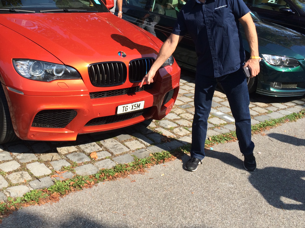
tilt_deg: -15.1
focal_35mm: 42
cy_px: 81
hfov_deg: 44.3
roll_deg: -3.0
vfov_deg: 34.1
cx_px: 106
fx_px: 370
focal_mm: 4.15
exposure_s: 1/1172
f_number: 2.2
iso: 32
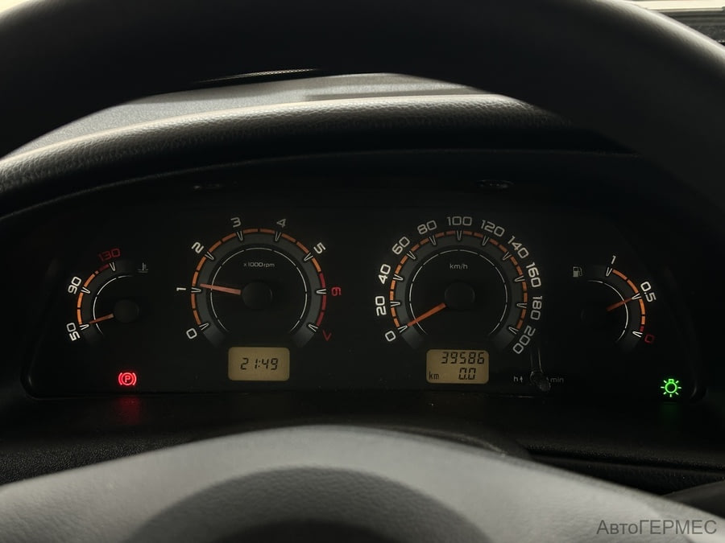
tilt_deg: -24.8
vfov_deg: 30.3
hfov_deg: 39.7
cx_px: 362
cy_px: 272
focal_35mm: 48
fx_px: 1005
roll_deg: +0.5
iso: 250
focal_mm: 6.86
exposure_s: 1/33
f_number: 1.78
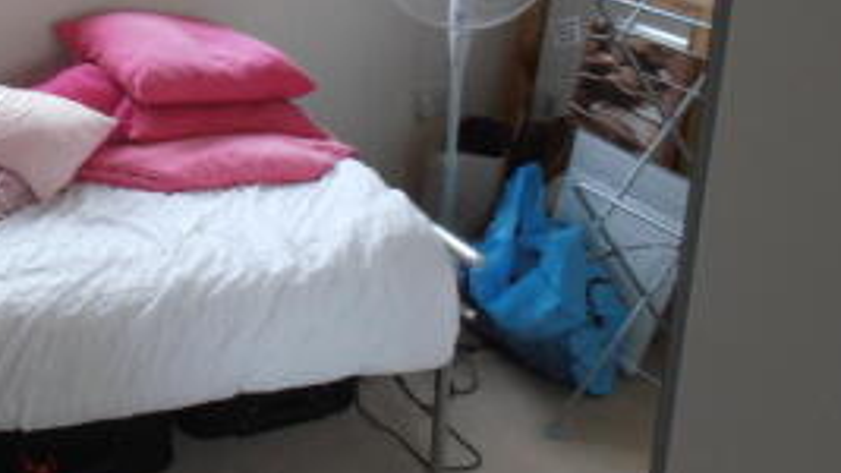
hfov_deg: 34.1
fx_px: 1271
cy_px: 49
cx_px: 43
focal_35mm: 57
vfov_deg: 20.6
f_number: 3
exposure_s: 1/40
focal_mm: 4.2
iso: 80
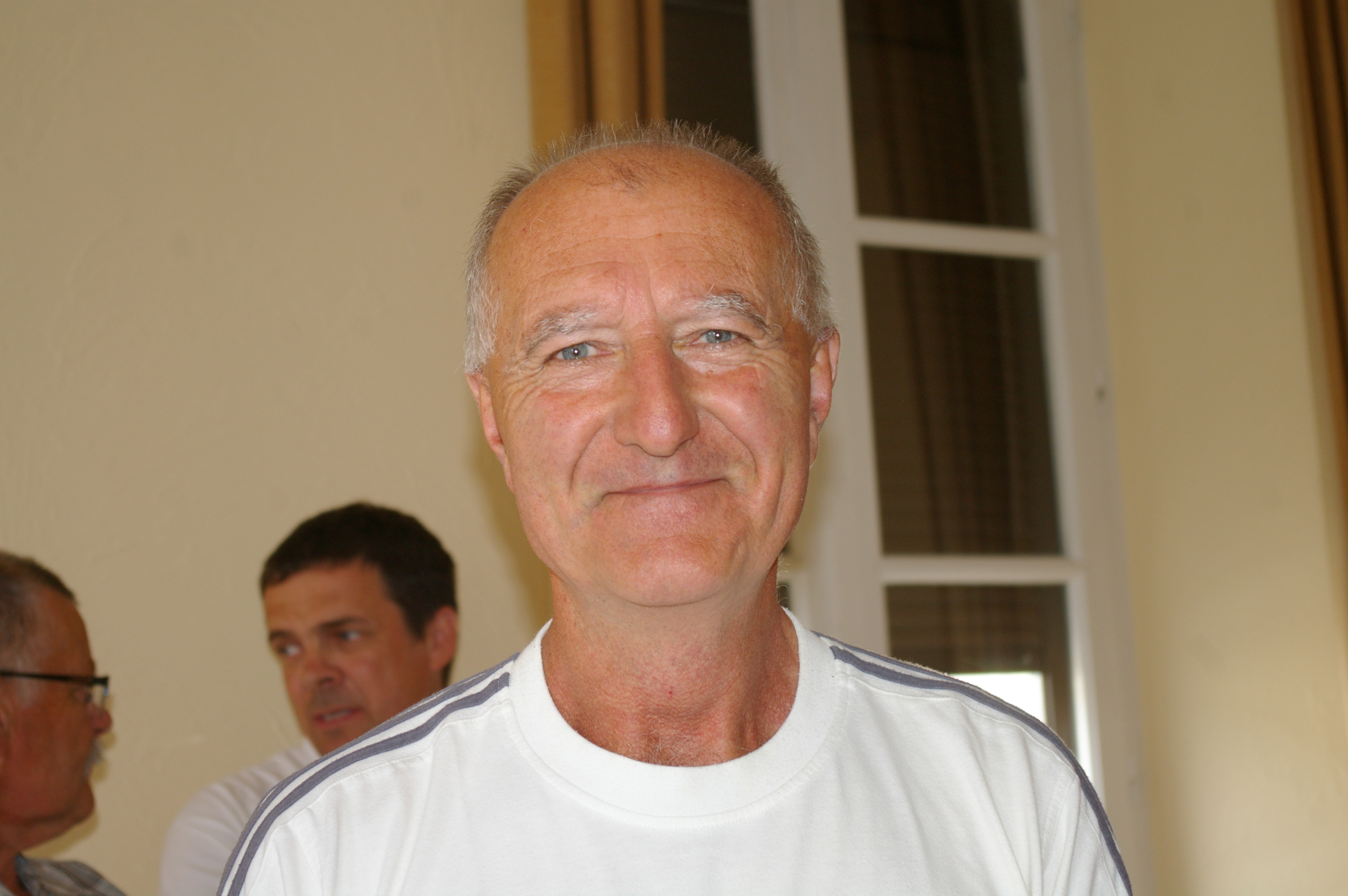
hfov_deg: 27.0
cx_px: 674
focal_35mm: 75
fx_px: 2806
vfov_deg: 18.1
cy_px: 448
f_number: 5.6
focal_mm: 50
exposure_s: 1/60
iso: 400
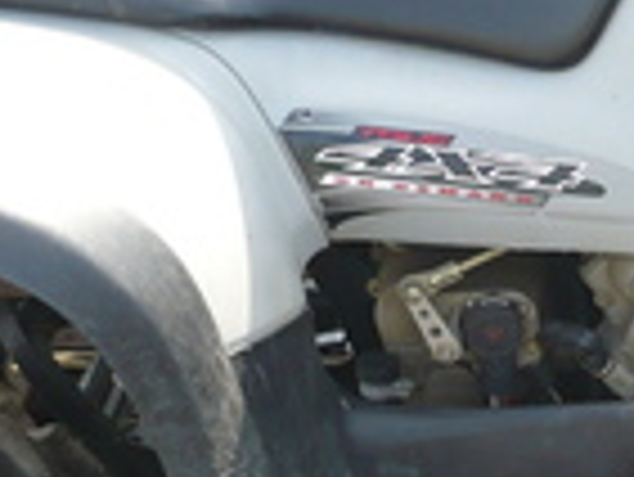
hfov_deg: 14.4
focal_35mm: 135
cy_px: 324
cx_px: 647
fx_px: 2475
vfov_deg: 11.0
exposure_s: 1/320
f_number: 2.8
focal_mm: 5.8
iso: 100
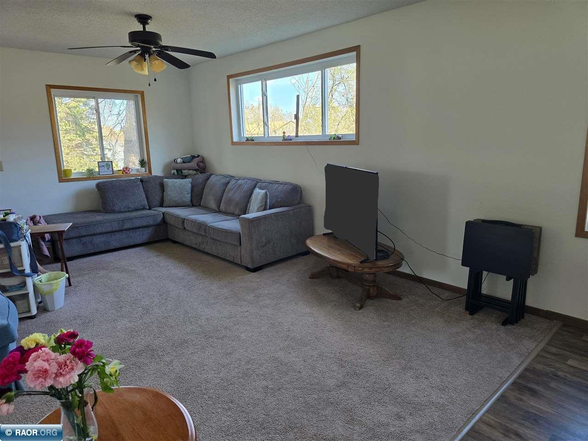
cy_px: 220
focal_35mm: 23
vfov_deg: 58.9
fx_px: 391
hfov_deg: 73.9
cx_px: 294
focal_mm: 6.3
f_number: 1.7
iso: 200
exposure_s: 1/180
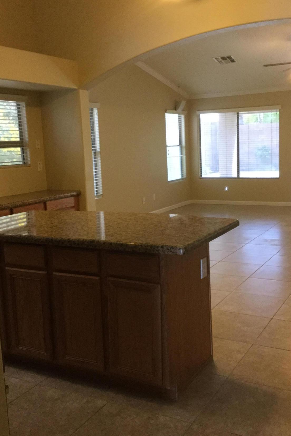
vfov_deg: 49.5
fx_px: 473
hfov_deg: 34.1
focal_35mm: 39
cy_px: 204
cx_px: 168
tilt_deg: -8.4
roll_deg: +2.4
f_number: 2.4
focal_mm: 3.3
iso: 200
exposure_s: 1/30
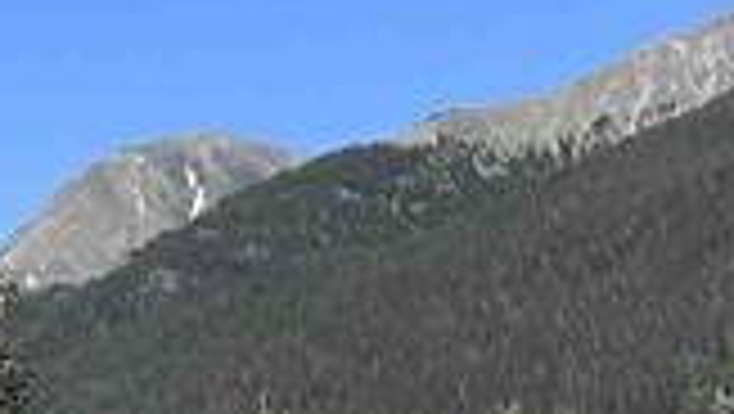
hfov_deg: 12.1
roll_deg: +6.3
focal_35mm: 164
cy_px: 482
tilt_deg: +2.3
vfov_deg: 7.4
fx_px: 3195
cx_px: 1315
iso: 80
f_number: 1.78
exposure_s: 1/4016
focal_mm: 6.86
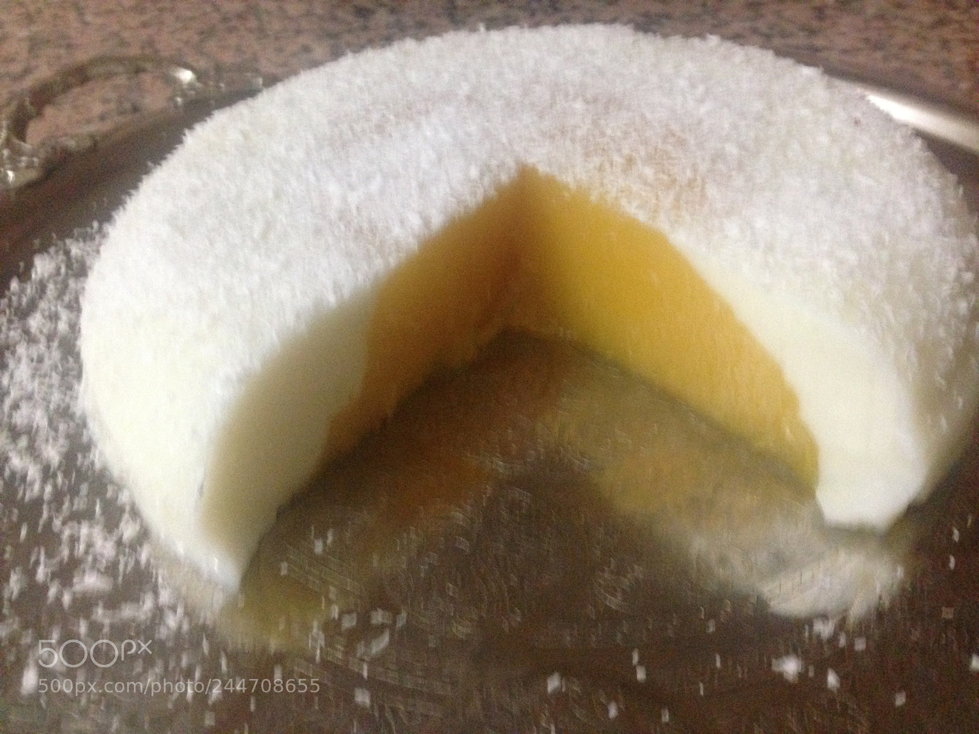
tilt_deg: -36.9
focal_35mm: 33
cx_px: 490
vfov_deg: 42.9
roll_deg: +1.1
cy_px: 367
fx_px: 933
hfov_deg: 55.4
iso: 500
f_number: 2.4
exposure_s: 1/15
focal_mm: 4.12
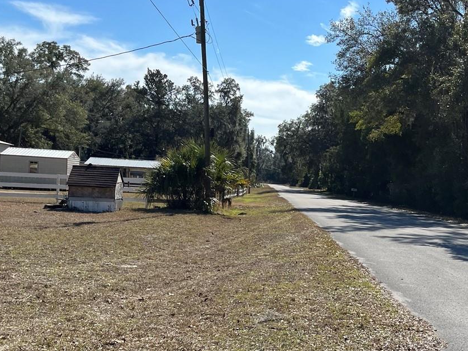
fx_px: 676
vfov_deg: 29.1
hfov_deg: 37.7
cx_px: 318
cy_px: 204
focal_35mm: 50
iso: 50
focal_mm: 5.1
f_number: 1.6
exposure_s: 1/4016
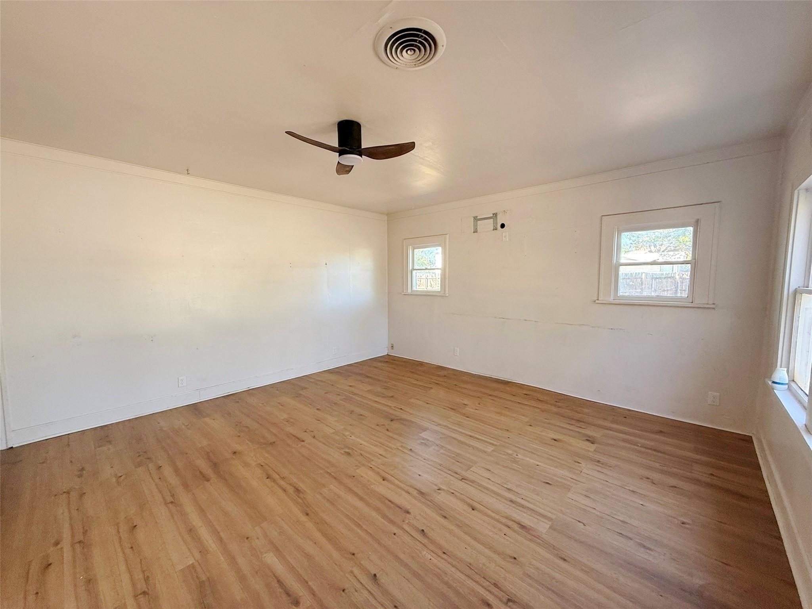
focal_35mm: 14
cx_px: 406
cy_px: 304
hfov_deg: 102.1
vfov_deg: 85.7
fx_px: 328
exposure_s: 1/99
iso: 160
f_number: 2.2
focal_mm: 2.22
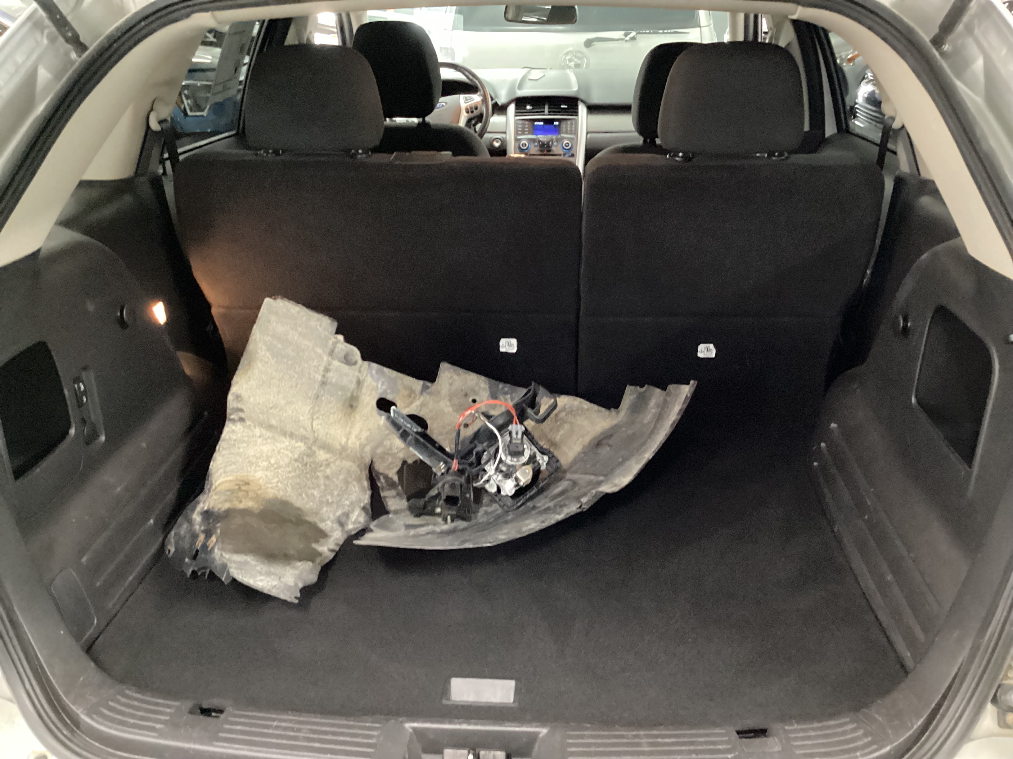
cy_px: 380
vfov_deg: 45.4
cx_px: 506
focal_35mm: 31
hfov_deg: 58.4
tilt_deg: -24.9
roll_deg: +0.2
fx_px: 907
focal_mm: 3.3
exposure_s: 1/20
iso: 800
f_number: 2.4
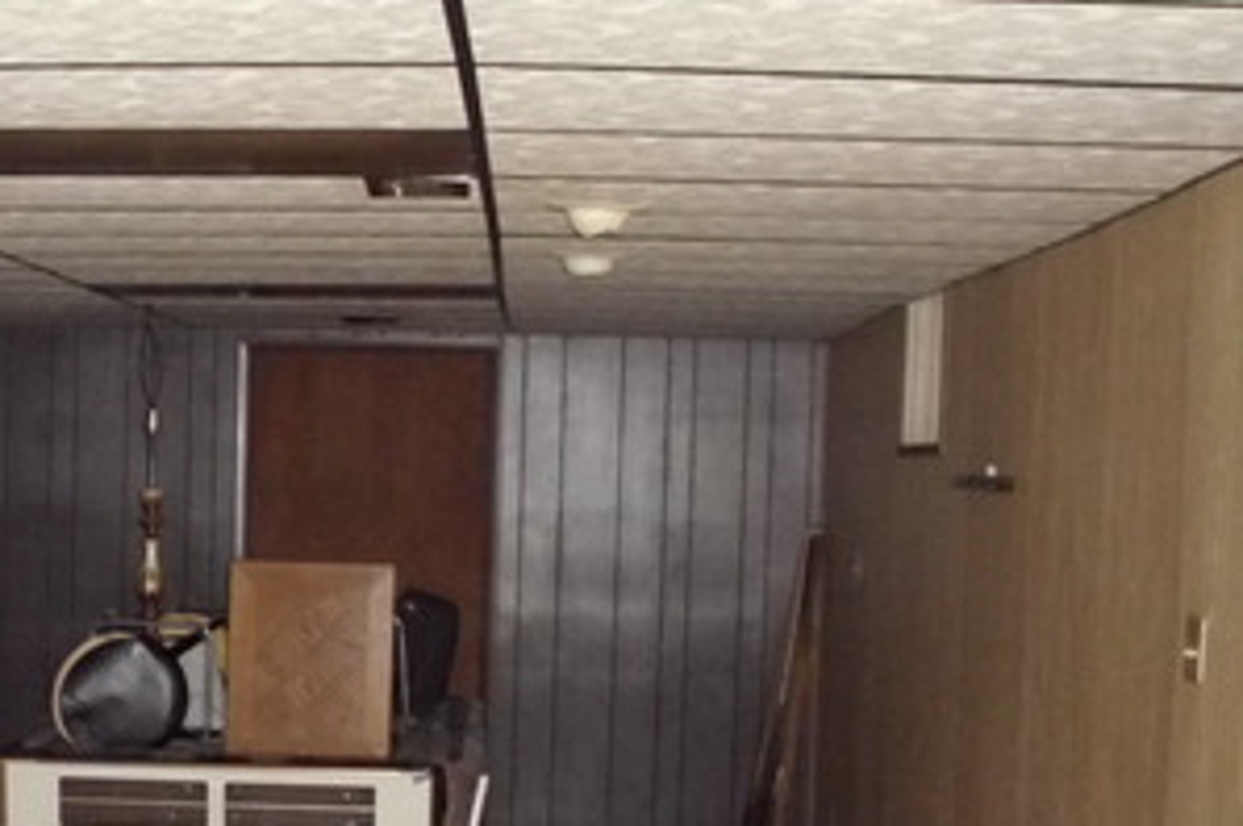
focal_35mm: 85
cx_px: 129
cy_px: 738
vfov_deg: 15.8
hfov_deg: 23.3
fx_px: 2932
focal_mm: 6.3
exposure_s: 1/60
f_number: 2.9
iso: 800
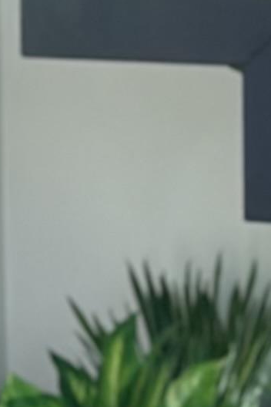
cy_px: 47
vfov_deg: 5.4
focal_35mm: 381
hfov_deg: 3.6
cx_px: -346
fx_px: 4302
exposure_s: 1/238
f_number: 1.78
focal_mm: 6.86
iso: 80
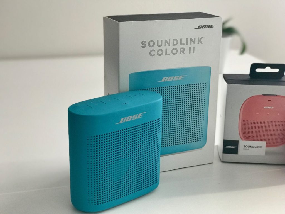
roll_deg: -1.5
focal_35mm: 57
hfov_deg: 33.8
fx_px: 469
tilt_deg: -19.5
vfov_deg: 25.7
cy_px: 107
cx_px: 142
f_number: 2.8
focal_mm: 6.6
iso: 100
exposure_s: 1/50
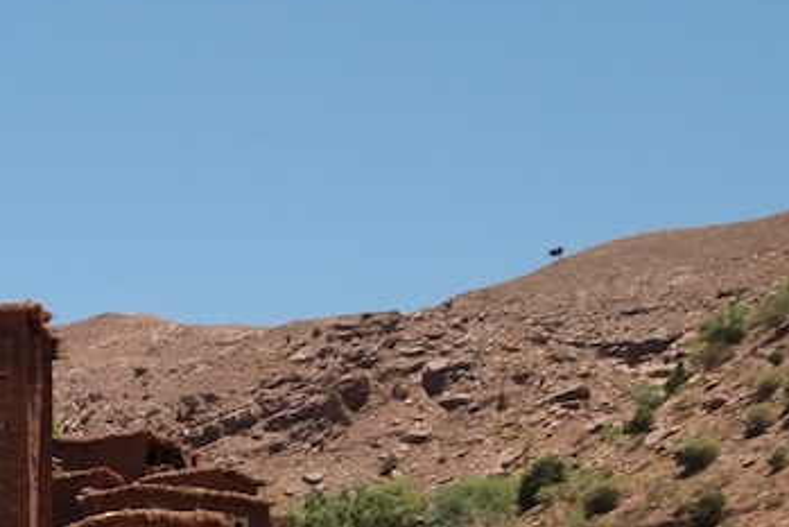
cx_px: -653
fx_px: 1447
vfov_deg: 17.6
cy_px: 879
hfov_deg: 20.6
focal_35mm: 66
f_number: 6.4
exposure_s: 1/280
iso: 160
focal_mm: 12
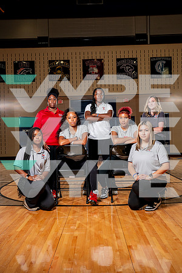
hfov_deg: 35.9
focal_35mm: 37
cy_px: 136
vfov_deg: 51.9
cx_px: 91
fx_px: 281
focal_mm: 37
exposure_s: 1/250
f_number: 5.6
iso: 200
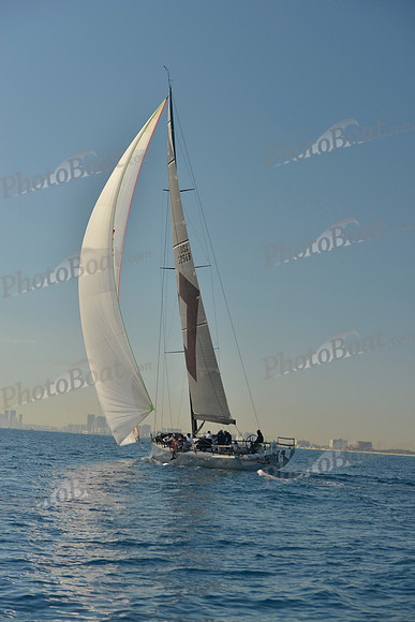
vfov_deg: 28.8
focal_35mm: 70
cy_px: 311
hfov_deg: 19.5
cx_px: 208
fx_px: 1210
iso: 200
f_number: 6.3
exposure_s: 1/800
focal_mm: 70
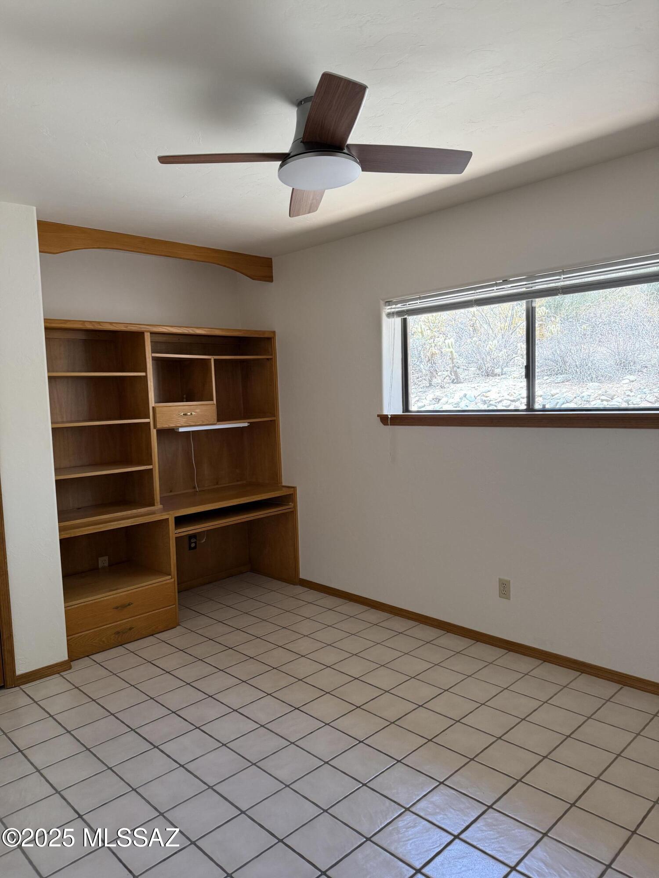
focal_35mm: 24
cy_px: 439
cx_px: 330
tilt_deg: -2.1
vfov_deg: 71.6
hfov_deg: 56.8
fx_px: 609
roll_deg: +1.4
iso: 200
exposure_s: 1/152
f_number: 1.78
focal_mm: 6.76
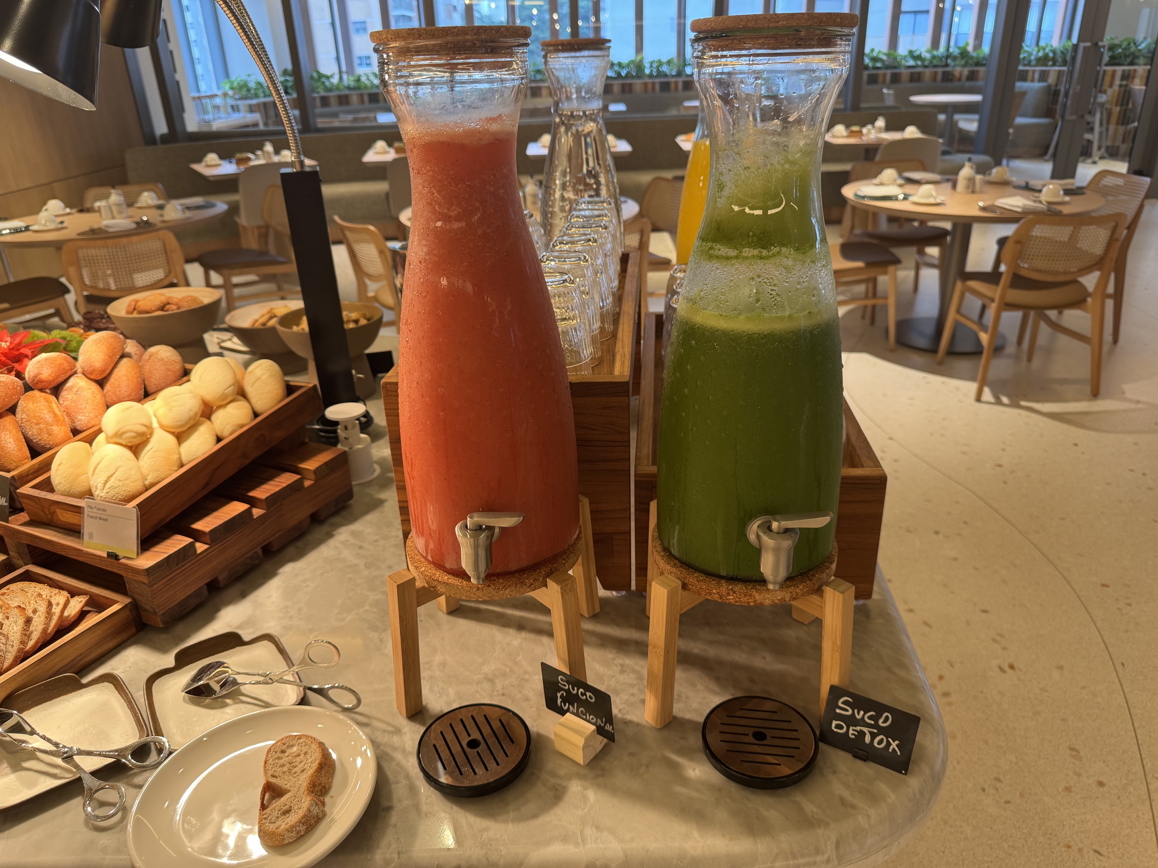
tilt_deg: -25.1
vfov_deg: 56.8
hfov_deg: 71.6
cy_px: 434
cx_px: 579
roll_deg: +2.5
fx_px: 803
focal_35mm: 24
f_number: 1.78
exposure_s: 1/60
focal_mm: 6.76
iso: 160
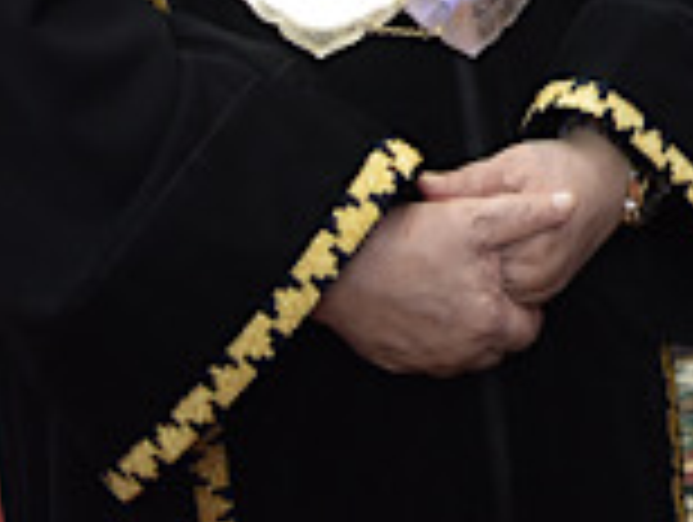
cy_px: -576
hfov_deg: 12.6
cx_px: 1179
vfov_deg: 9.5
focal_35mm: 145
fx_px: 2907
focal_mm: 31
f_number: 2.8
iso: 1600
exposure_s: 1/100
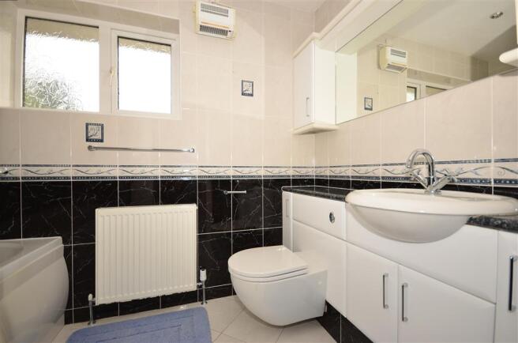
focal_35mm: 15
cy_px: 172
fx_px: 215
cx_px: 259
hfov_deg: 100.5
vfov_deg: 77.0
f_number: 5
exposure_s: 1/100
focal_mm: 10
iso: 200
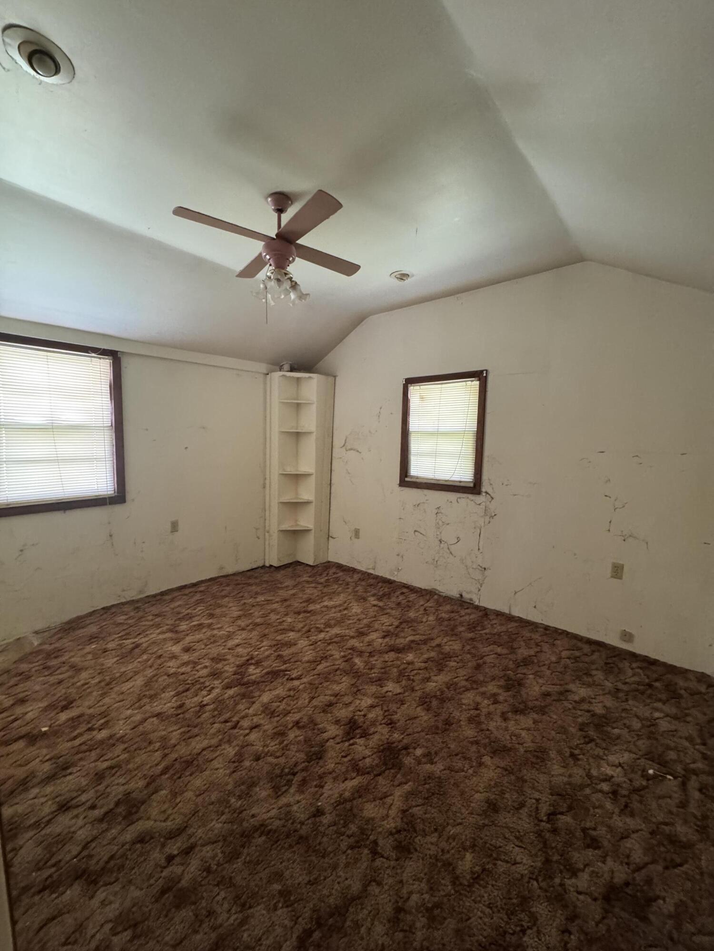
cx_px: 357
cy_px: 476
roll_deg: -0.4
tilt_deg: -5.5
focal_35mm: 14
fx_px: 385
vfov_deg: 102.1
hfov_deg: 85.7
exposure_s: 1/60
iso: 800
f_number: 2.2
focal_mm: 2.22
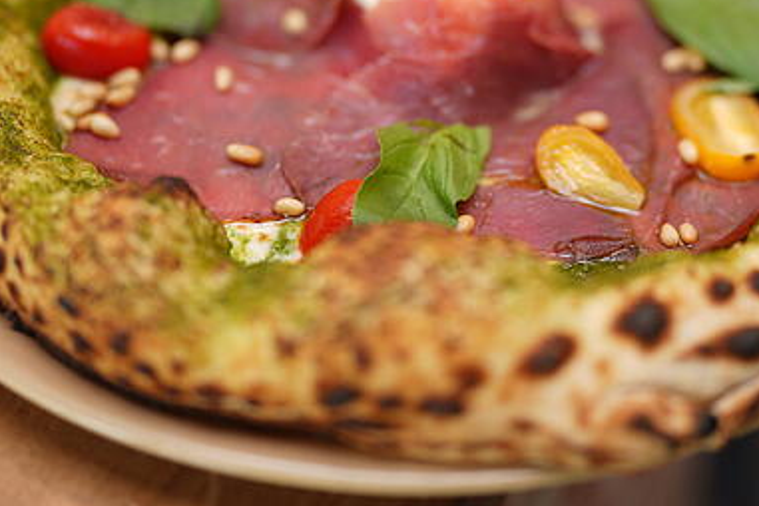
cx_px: 445
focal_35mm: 56
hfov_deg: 35.5
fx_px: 1181
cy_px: 104
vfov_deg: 23.8
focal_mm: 35
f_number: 1.4
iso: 50
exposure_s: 1/60
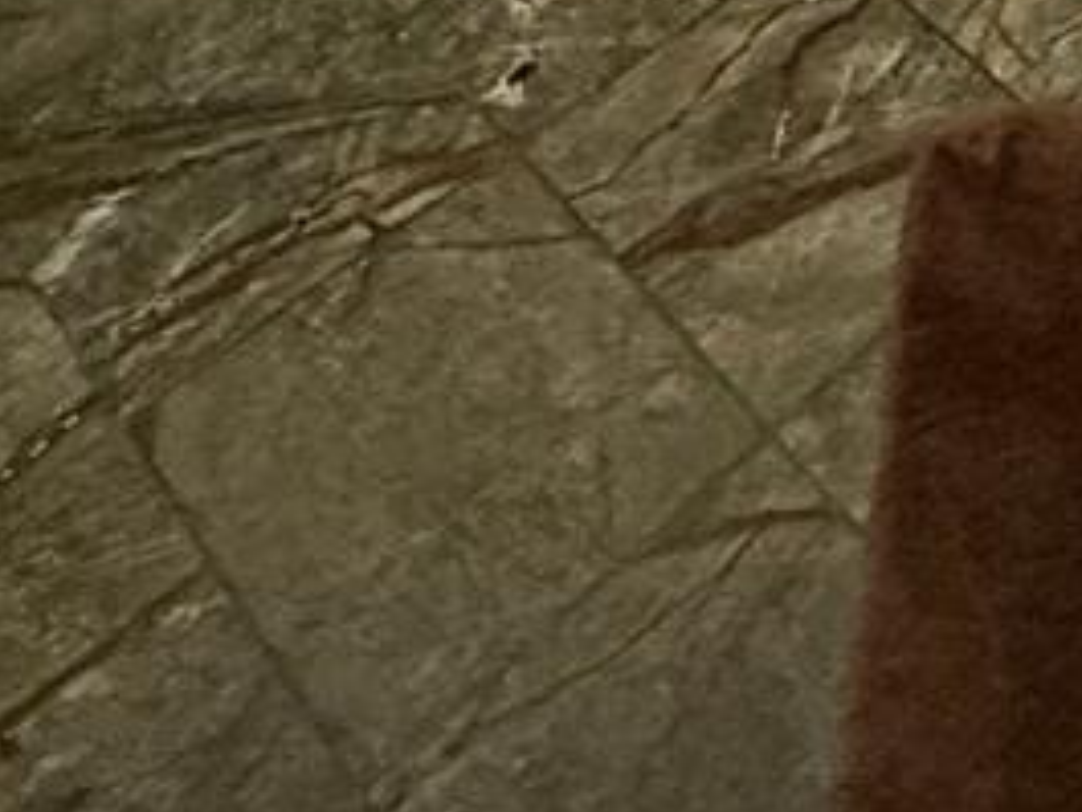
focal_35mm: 76
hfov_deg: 24.5
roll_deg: -3.1
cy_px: -1383
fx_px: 2377
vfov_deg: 12.5
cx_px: 1066
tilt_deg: -13.5
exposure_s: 1/60
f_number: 2.2
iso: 400
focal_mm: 2.22
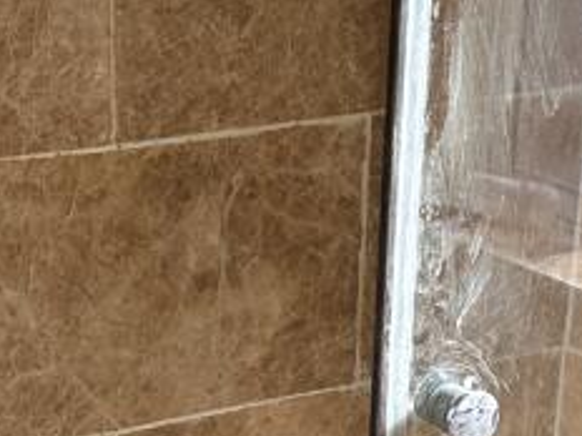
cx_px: 98
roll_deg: +1.7
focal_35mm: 106
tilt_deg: -21.8
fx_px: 1782
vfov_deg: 13.8
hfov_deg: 18.3
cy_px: 396
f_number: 1.78
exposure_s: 1/200
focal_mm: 6.86
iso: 80
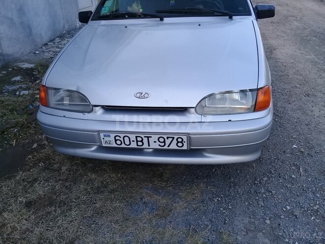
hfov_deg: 58.4
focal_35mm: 31
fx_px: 291
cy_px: 122
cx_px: 162
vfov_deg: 45.4
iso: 50
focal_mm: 3.3
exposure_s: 1/175
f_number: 2.2
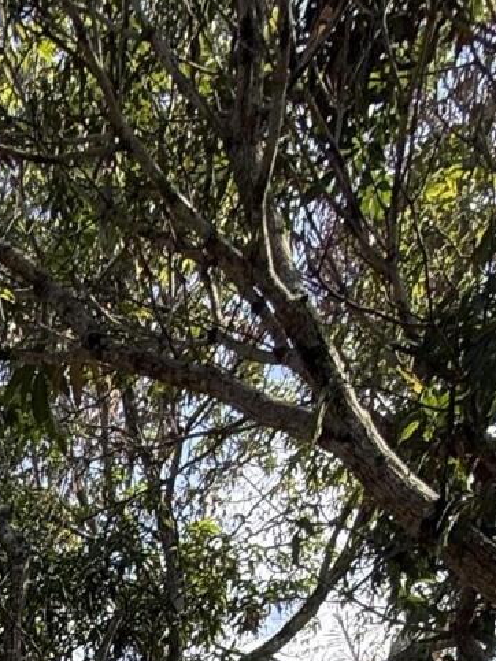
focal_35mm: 58
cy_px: 1321
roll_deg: -0.3
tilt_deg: -2.9
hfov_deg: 21.0
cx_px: -264
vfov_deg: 19.2
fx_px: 1109
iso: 64
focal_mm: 2.22
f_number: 2.2
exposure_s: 1/502
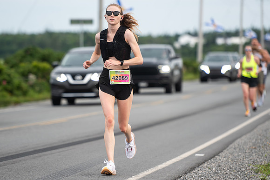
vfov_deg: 6.1
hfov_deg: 9.1
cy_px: 91
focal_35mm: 227
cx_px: 111
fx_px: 1699
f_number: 4
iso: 500
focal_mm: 175
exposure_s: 1/800
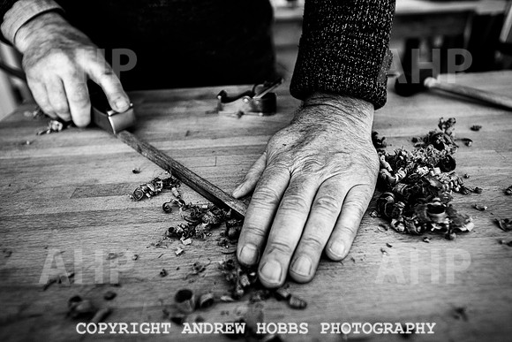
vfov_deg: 46.4
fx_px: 398
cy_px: 171
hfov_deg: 65.5
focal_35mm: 28
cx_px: 256
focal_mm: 28
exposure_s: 1/200
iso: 800
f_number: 3.5
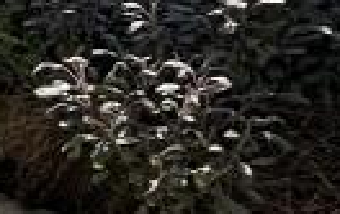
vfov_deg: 11.1
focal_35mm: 115
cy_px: -90
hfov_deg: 10.0
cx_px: -798
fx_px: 1067
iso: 50
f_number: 2.2
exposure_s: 1/2353
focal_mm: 2.22
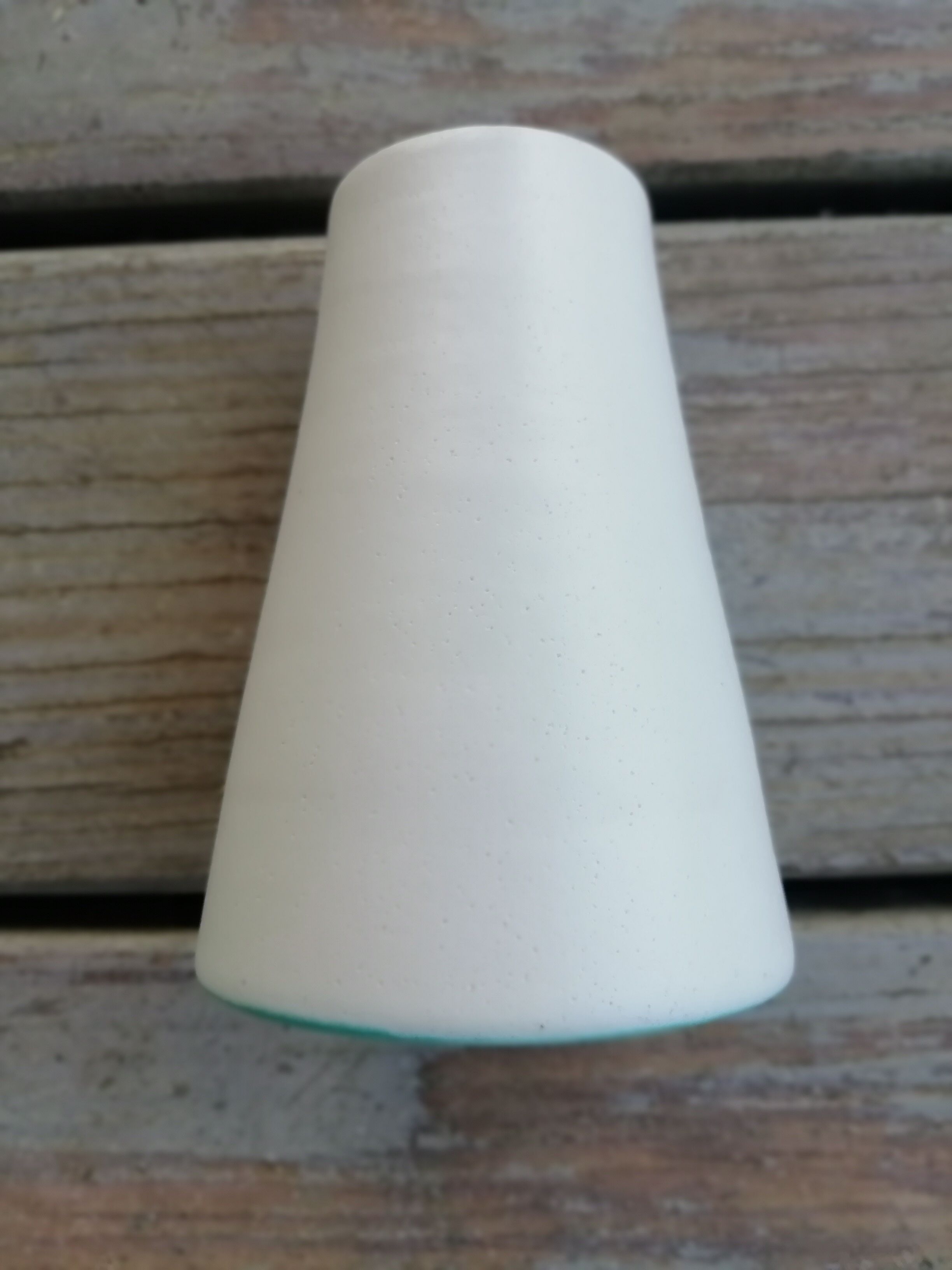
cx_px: 476
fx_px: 953
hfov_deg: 53.1
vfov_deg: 67.3
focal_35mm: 26
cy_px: 635
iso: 50
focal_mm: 3.21
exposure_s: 1/254
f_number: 4
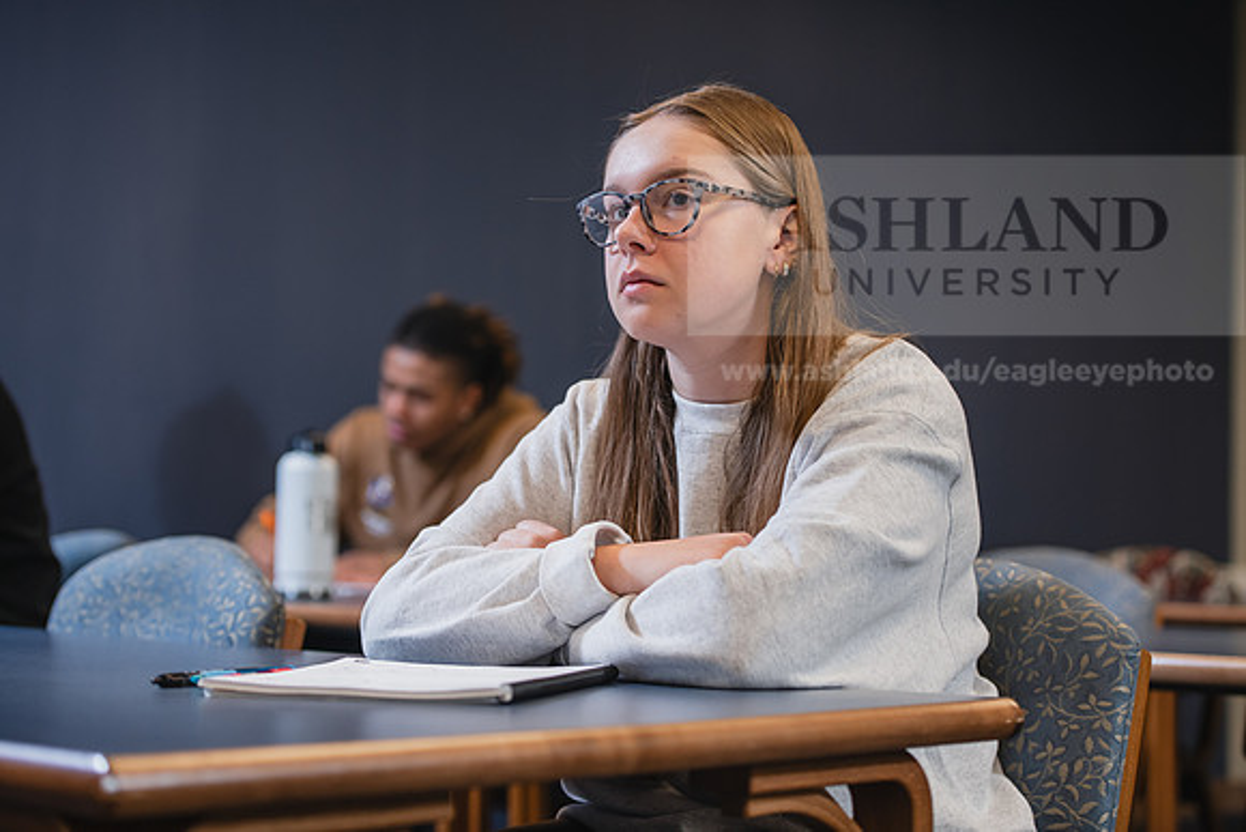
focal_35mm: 70
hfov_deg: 28.8
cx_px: 623
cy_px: 416
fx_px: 2423
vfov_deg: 19.5
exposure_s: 1/200
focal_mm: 70
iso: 640
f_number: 3.2
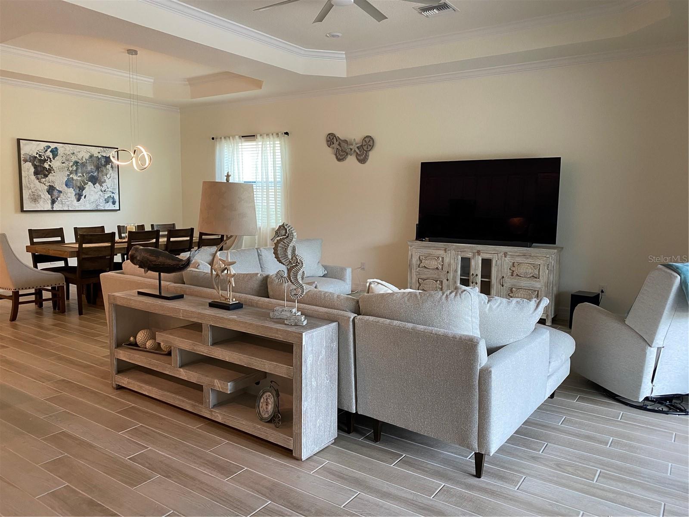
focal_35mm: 26
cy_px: 258
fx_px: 518
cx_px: 344
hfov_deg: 67.3
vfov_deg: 53.1
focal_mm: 4.25
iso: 160
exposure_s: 1/60
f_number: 1.8
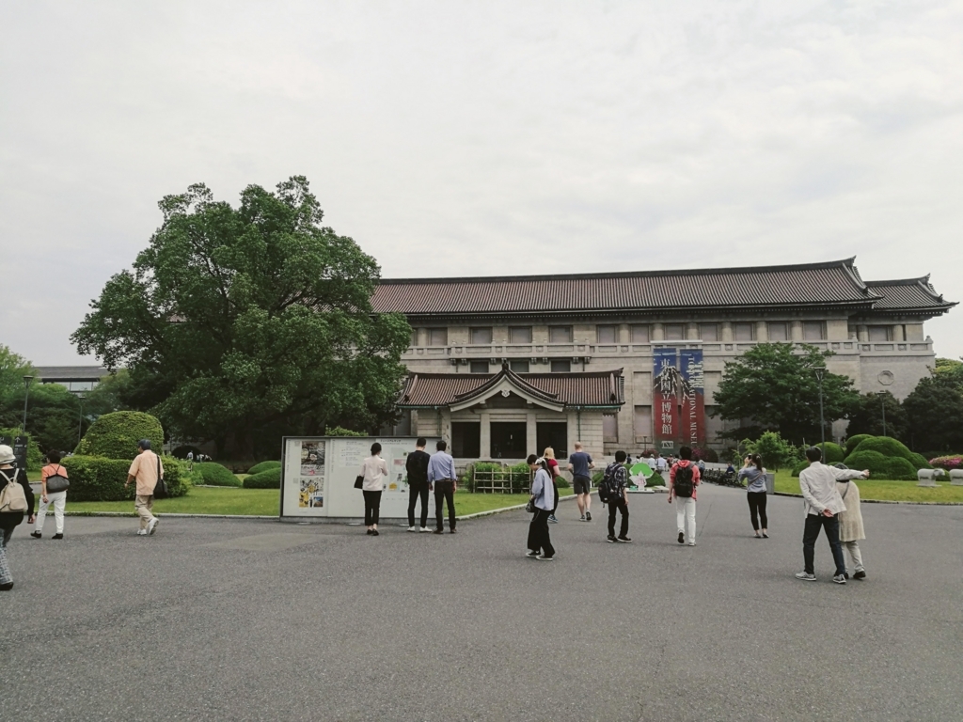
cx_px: 482
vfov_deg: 51.4
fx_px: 751
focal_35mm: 27
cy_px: 361
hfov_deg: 65.3
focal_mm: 4.5
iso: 50
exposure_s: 1/1621
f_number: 2.2
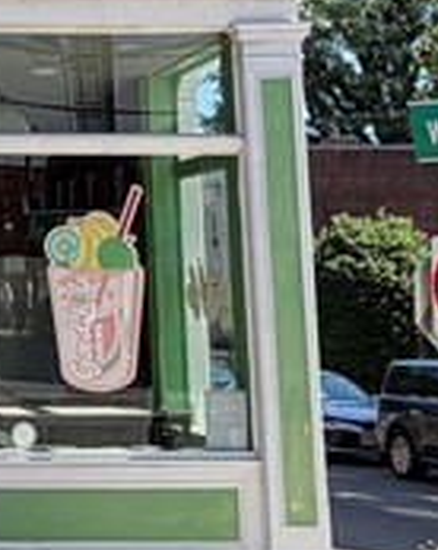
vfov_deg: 23.2
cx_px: -254
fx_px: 1315
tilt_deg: +9.3
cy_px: 105
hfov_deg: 16.8
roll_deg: -0.1
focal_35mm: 81
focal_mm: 2.22
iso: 32
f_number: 2.2
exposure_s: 1/770
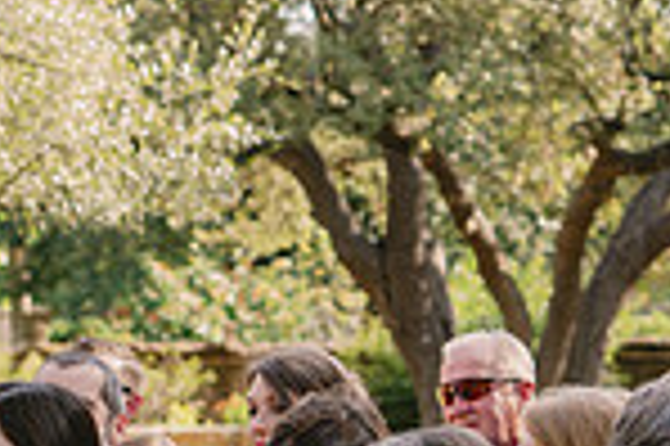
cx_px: -522
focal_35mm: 289
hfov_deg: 7.0
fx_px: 5373
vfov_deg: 4.7
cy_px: 498
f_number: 4
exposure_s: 1/250
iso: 200
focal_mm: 74
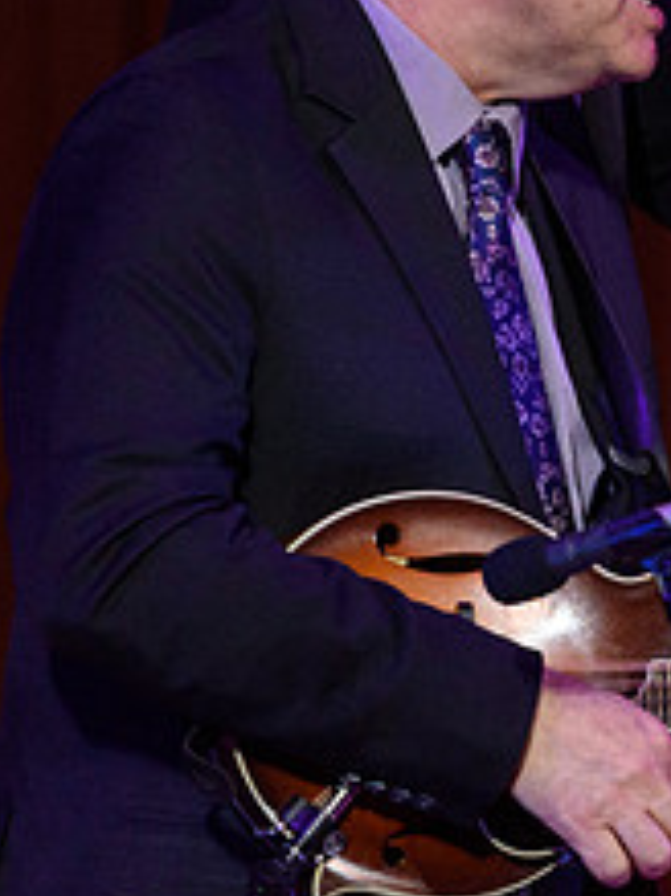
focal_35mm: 1401
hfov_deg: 1.1
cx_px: 1117
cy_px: 133
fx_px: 36245
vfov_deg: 1.4
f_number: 6.3
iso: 2500
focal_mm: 550
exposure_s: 1/500
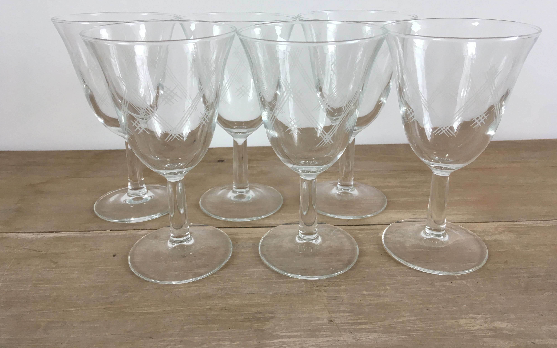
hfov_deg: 61.2
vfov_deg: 40.4
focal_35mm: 31
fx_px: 471
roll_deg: +0.4
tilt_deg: -17.2
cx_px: 277
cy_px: 141
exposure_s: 1/33
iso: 25
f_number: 2.2
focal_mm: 4.15
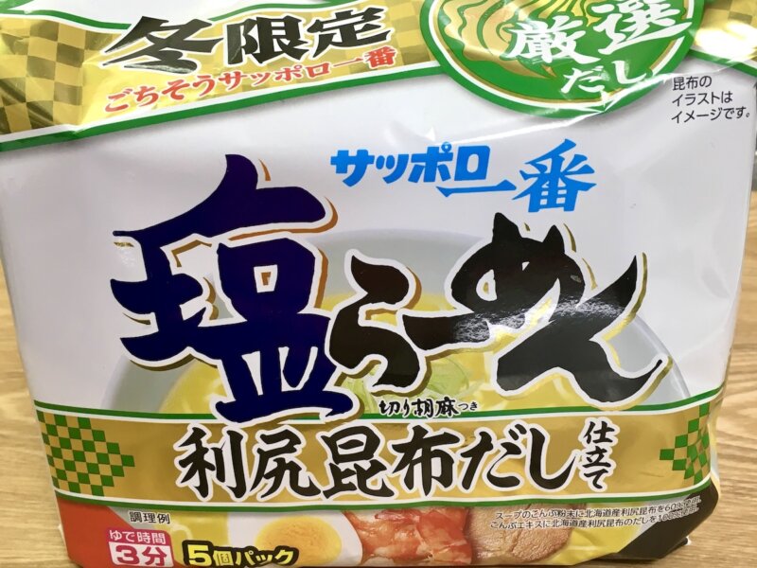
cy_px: 284
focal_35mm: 29
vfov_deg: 48.2
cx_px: 378
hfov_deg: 61.7
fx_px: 634
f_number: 2.2
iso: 50
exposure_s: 1/30
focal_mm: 4.15
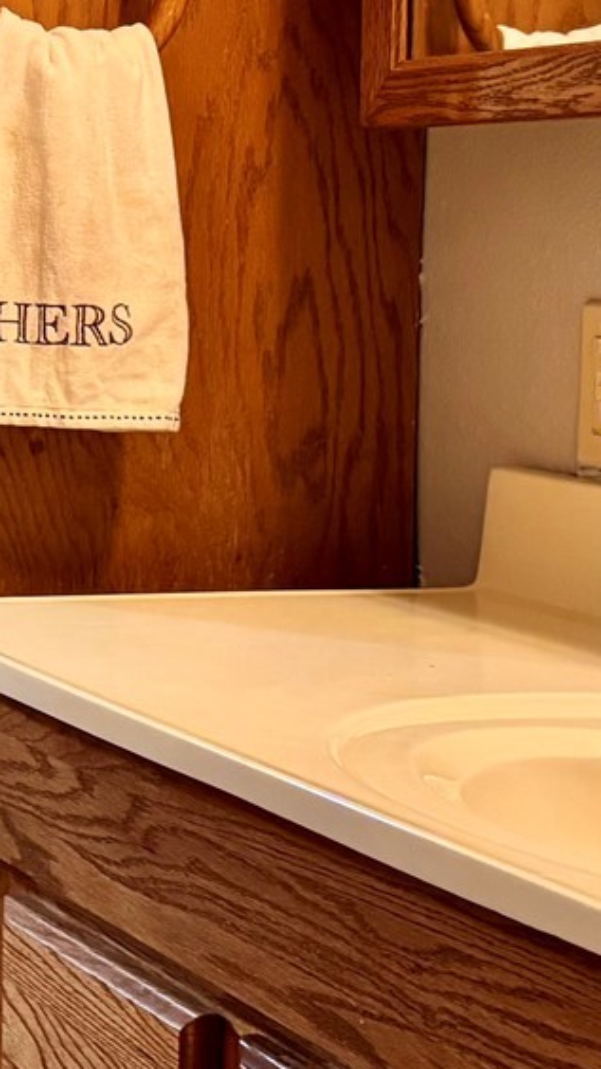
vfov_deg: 23.8
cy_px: 351
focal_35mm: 89
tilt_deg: -3.4
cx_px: -563
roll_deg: -0.8
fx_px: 2523
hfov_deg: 12.2
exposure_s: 1/60
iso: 500
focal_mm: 6.76
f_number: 1.78
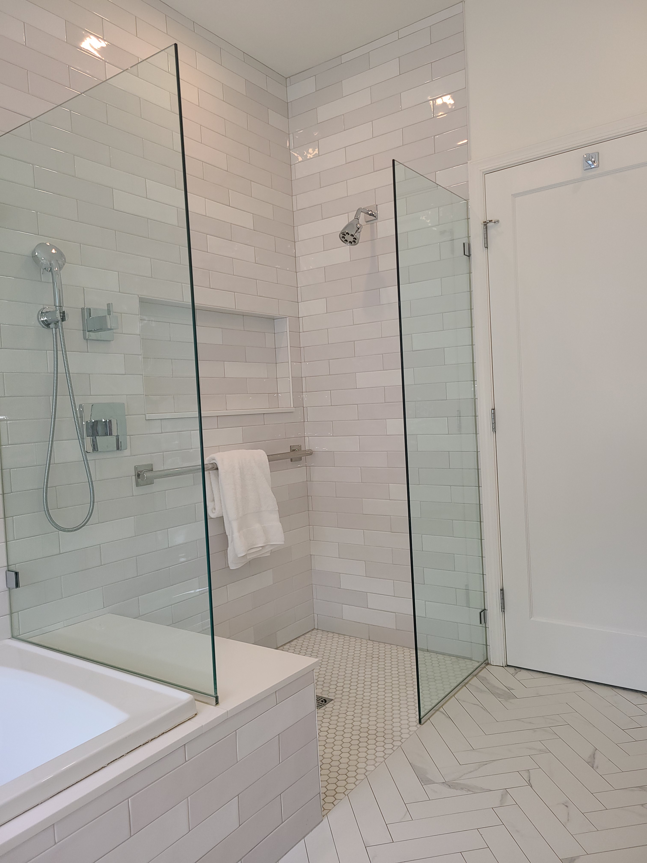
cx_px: 324
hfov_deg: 53.1
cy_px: 432
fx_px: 648
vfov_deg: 67.3
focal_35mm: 26
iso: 64
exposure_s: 1/120
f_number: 1.8
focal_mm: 5.4
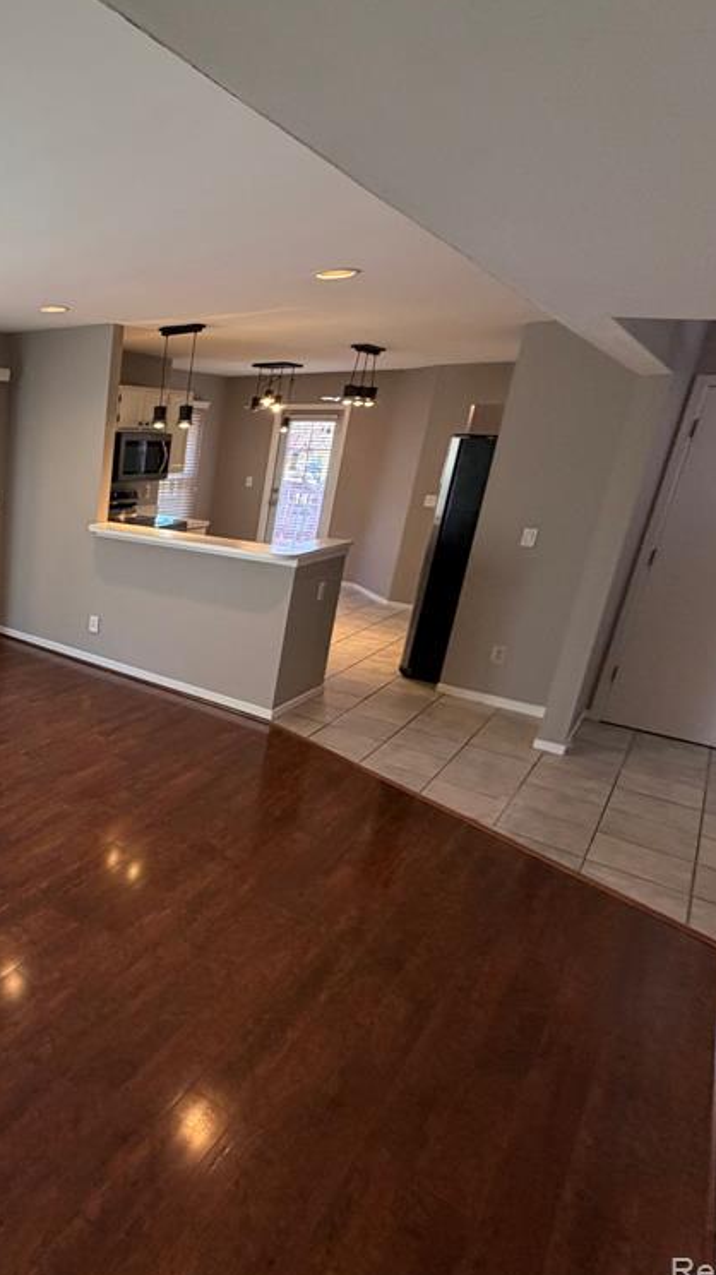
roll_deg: -1.6
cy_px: 641
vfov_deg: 83.9
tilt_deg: -18.5
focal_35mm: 21
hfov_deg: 43.9
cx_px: -33
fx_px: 709
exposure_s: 1/120
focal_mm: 2.22
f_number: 2.2
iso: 200
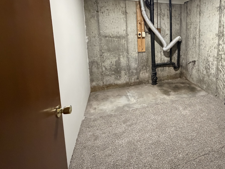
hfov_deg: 71.5
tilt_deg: -8.2
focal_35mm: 22
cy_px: 51
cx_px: 167
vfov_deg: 59.1
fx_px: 143
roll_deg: -0.3
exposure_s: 1/60
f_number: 2.2
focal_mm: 2.22
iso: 800
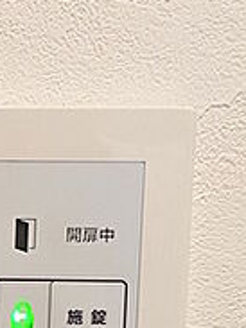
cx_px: -122
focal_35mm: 82
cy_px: 382
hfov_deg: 16.4
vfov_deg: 22.2
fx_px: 778
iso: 262
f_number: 1.89
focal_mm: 5.43
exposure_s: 1/100
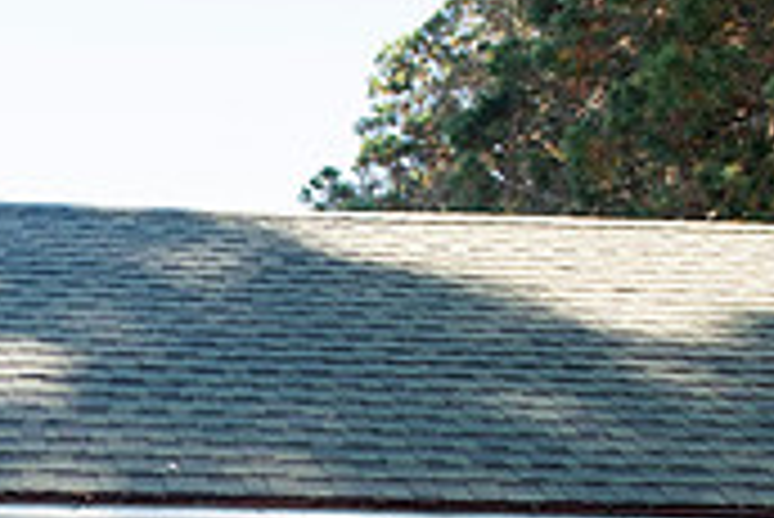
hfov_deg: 23.8
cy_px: 502
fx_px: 1743
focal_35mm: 81
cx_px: -27
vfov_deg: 16.6
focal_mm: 24
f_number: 4
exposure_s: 1/800
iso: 400
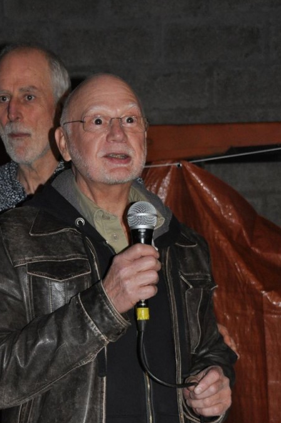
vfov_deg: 22.3
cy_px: 300
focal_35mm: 91
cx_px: 100
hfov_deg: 15.0
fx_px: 1069
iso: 800
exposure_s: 1/60
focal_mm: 40
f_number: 4.8
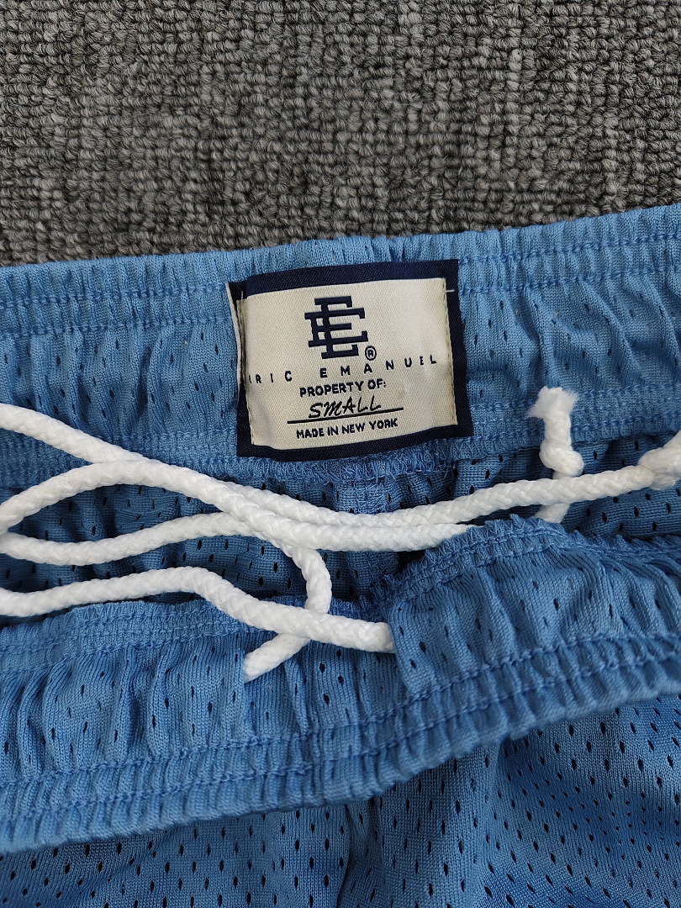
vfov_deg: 71.6
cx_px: 340
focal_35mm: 24
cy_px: 454
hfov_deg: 56.8
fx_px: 630
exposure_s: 1/100
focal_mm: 5.56
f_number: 1.88
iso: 895
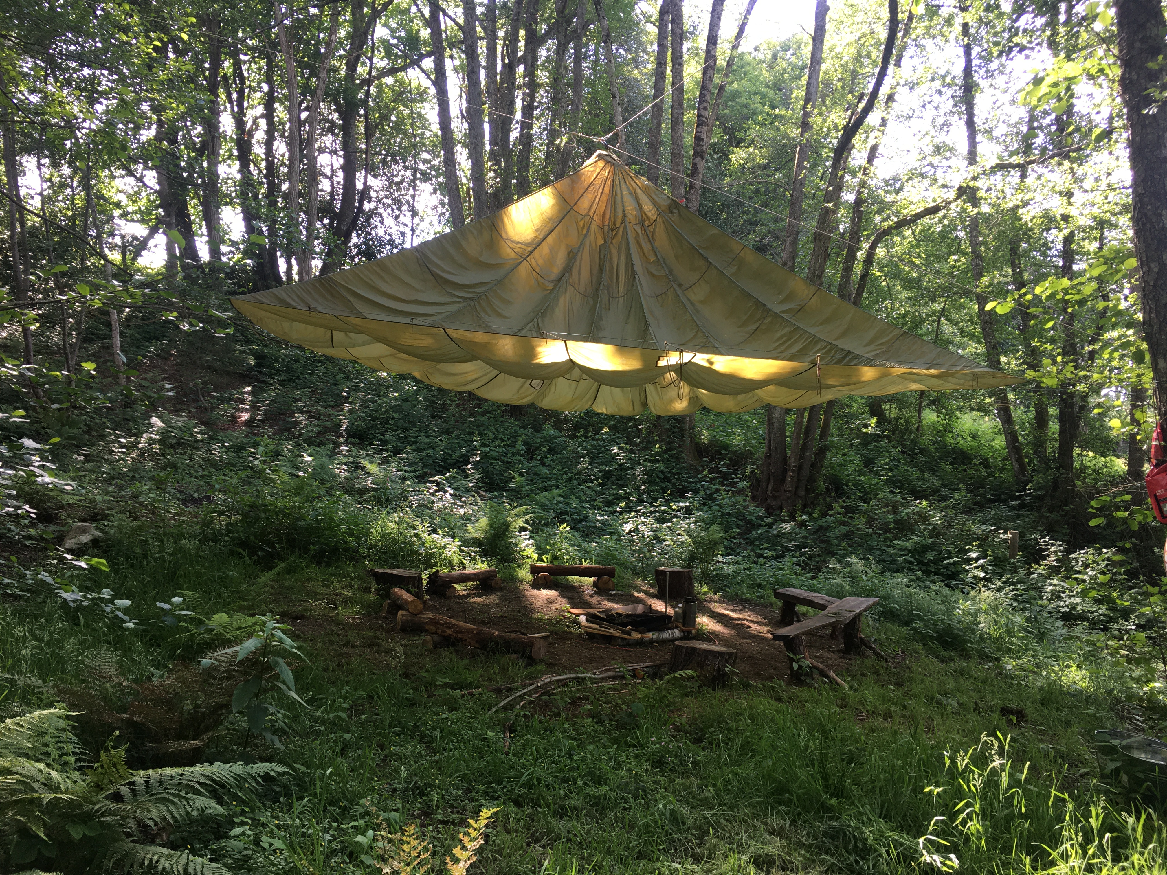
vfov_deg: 48.2
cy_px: 438
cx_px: 584
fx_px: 978
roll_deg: +2.4
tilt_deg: +0.1
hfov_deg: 61.7
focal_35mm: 29
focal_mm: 4.15
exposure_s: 1/100
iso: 32
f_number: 2.2
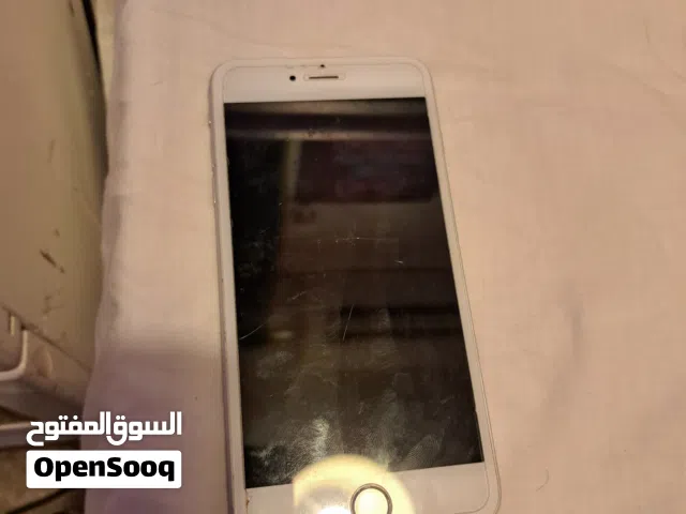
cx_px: 343
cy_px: 257
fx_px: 476
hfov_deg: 71.6
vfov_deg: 56.8
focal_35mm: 24
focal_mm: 5.23
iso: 250
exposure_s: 1/50
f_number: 1.8
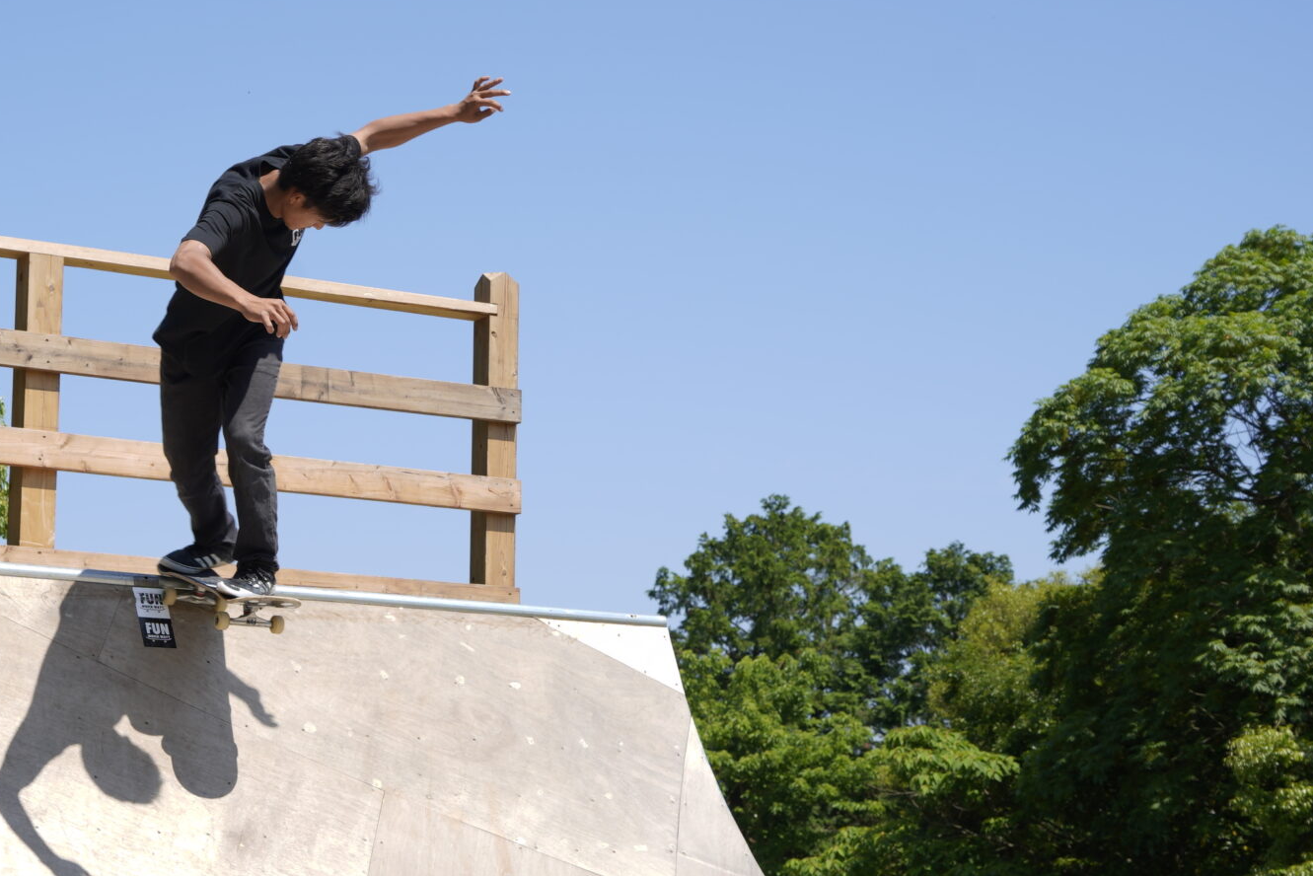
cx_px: 364
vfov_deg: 18.2
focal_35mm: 75
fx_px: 2736
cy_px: 472
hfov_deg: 26.7
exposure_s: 1/320
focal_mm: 39
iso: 64
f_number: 5
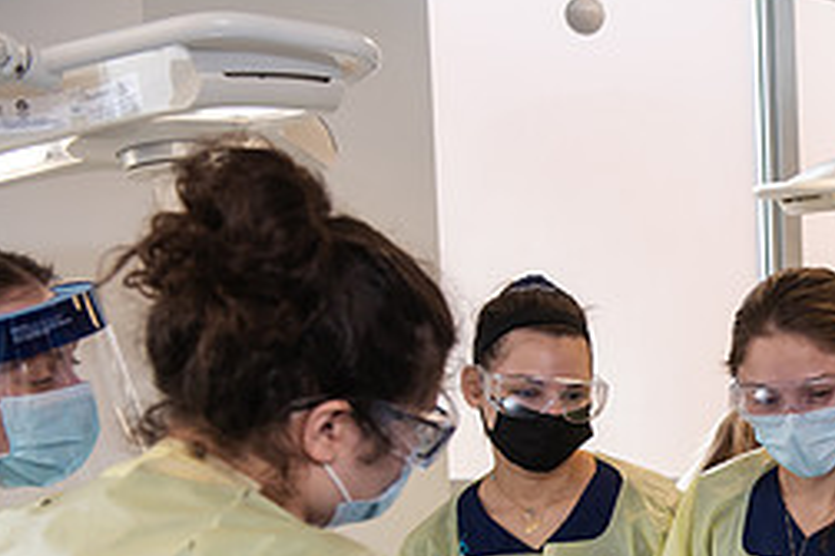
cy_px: 591
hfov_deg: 20.9
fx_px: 2134
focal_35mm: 92
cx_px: 944
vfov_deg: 14.6
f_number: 4
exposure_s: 1/200
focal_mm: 40
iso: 500
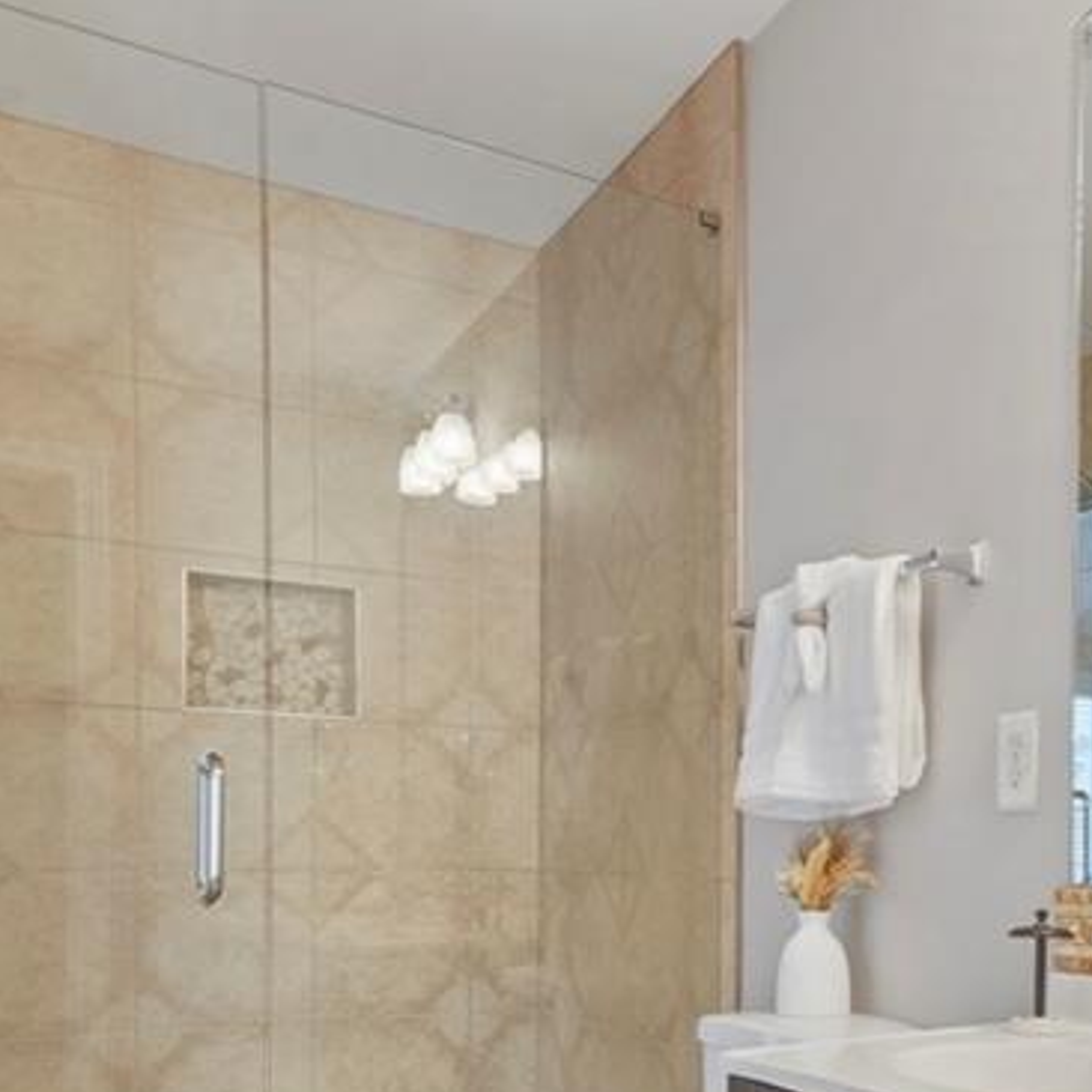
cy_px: 862
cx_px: 946
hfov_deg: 41.0
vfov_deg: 42.1
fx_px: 1356
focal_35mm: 38
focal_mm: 16
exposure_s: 1
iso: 320
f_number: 8
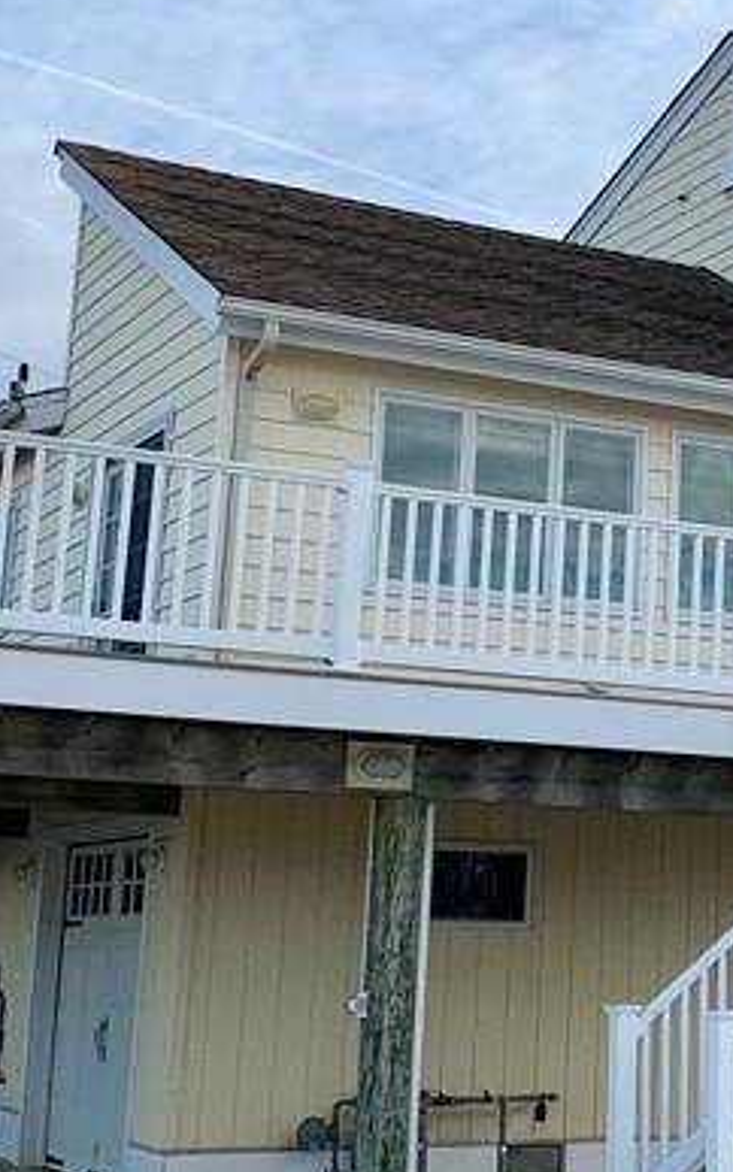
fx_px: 2332
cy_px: 485
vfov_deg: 28.2
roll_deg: -1.3
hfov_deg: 17.2
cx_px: 818
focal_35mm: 73
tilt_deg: +12.2
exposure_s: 1/808
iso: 25
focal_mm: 4.25
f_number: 1.8
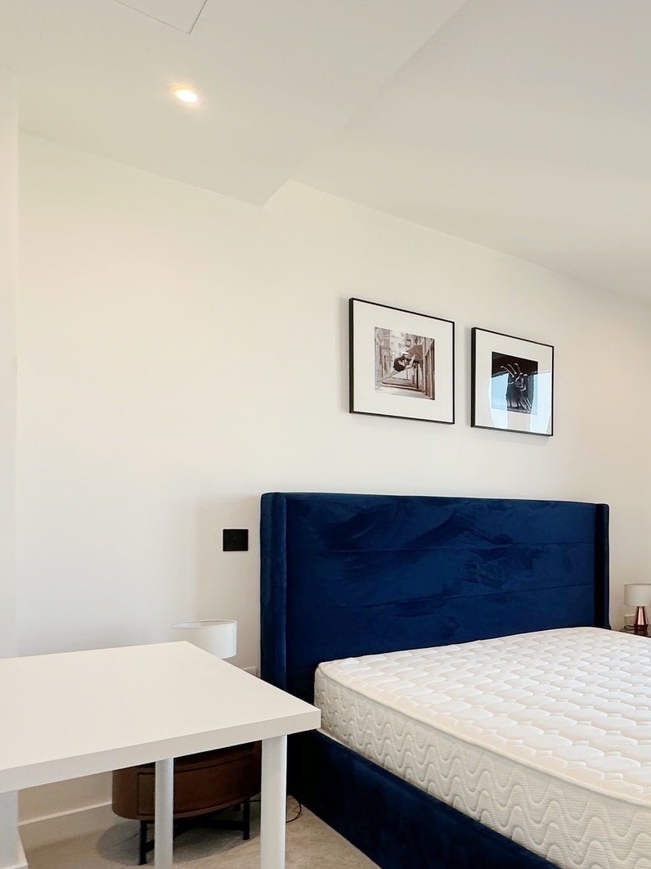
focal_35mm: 27
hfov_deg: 43.9
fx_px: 677
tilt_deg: +1.5
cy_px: 526
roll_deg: +0.8
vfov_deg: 64.7
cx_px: 649
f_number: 2.2
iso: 40
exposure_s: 1/125
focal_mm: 2.22
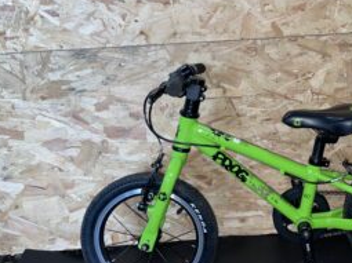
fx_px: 498
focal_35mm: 49
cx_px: 280
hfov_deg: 37.6
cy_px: 101
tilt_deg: -15.4
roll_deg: +3.3
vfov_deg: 29.5
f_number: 1.6
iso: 50
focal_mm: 4.2
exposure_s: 1/15
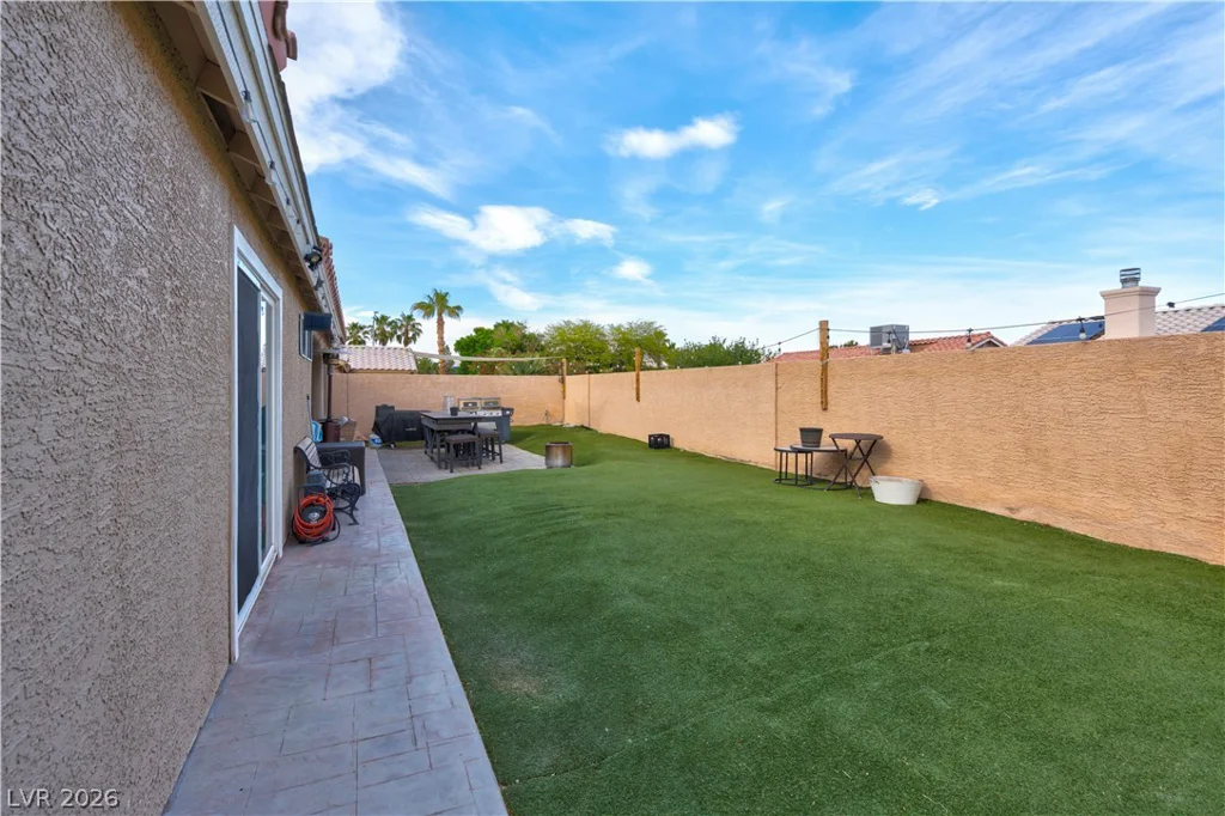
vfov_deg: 73.7
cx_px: 612
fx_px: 544
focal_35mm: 16
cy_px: 408
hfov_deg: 96.8
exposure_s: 1/100
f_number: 9
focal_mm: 16
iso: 100
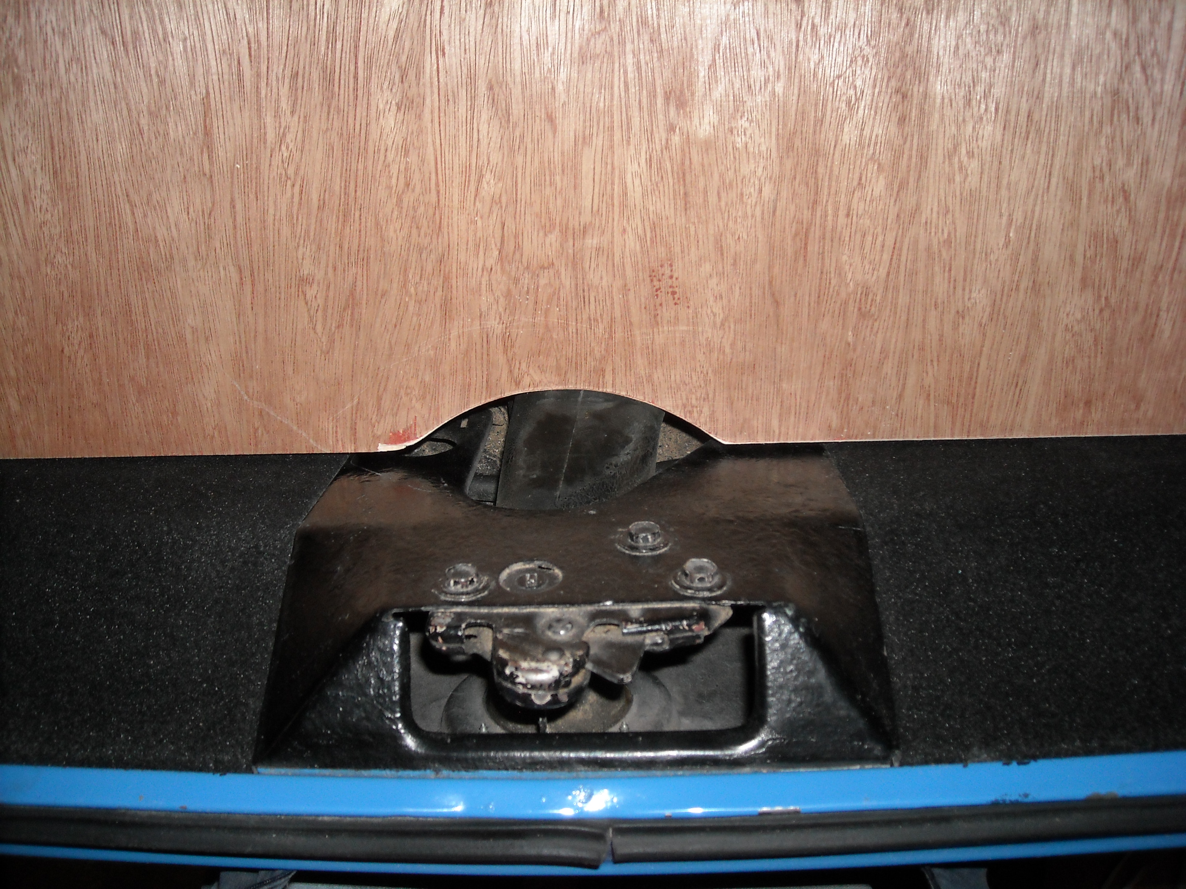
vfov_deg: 40.7
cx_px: 593
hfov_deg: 52.6
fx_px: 1199
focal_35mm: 35
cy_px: 444
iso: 200
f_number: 2.8
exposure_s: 1/60
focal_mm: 5.7
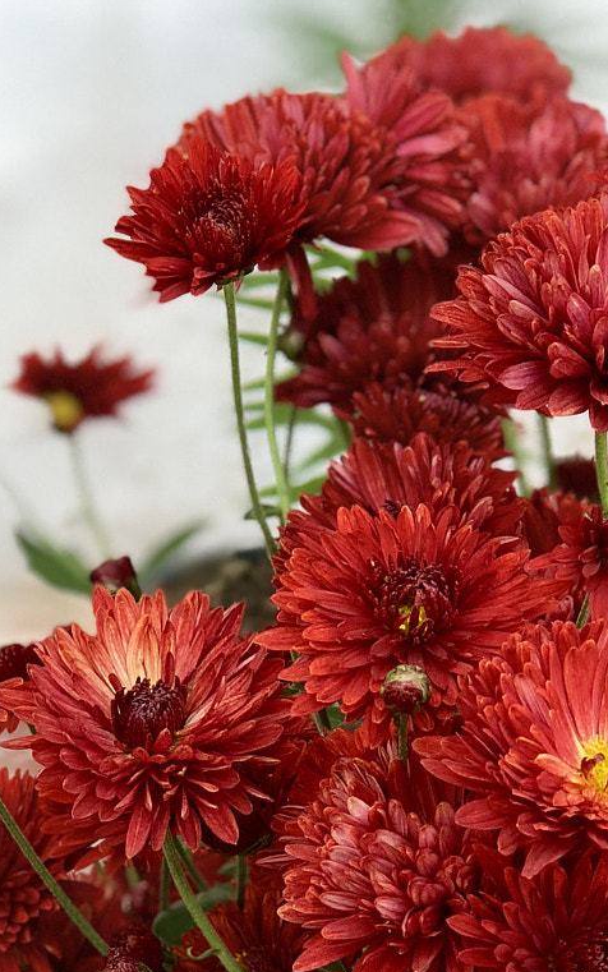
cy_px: 752
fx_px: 3365
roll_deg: -6.9
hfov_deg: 10.3
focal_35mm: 127
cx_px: 291
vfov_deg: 16.3
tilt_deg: -41.9
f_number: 2.8
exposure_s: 1/100
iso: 80
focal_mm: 6.6
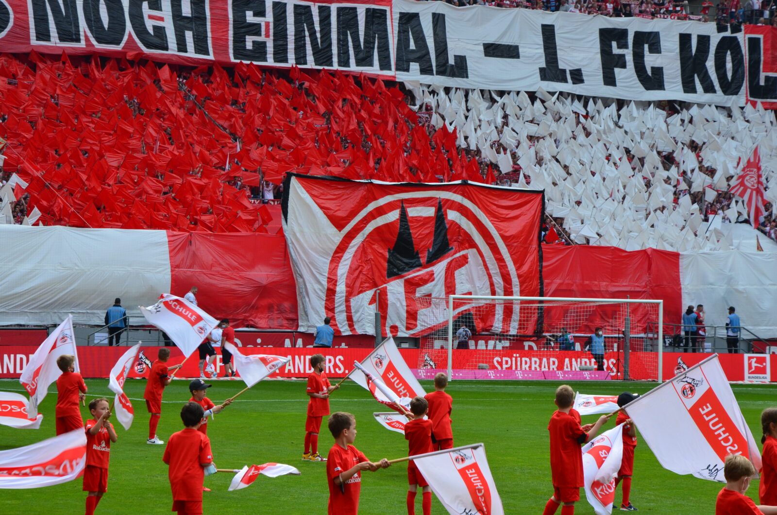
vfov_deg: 11.4
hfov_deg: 17.1
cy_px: 258
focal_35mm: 120
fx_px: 2585
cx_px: 388
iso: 400
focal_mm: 80
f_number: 10
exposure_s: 1/250
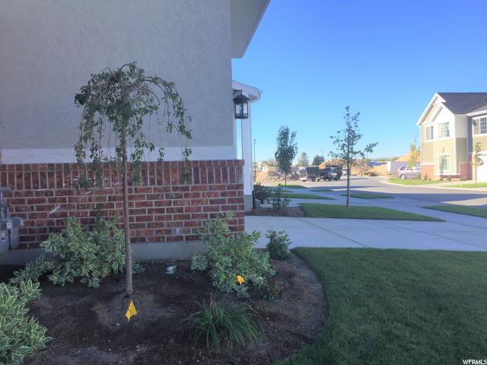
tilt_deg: -1.0
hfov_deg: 61.7
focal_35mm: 29
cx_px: 244
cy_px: 182
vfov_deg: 48.2
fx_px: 408
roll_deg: +0.1
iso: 32
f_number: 2.2
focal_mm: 4.15
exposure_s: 1/1068
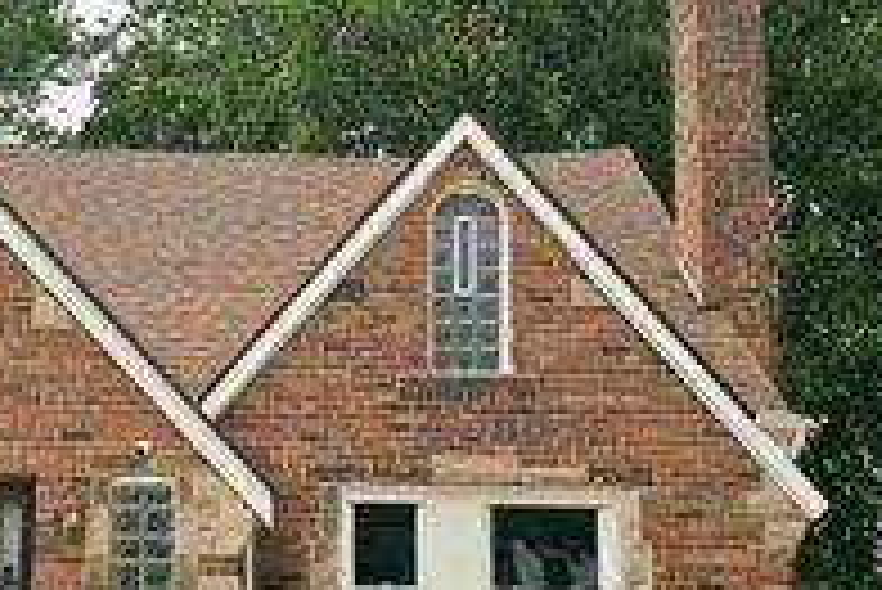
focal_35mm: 61
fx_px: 1496
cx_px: 270
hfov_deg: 32.5
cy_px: 480
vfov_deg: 22.0
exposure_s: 1/746
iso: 10
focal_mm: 6.3
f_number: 1.7
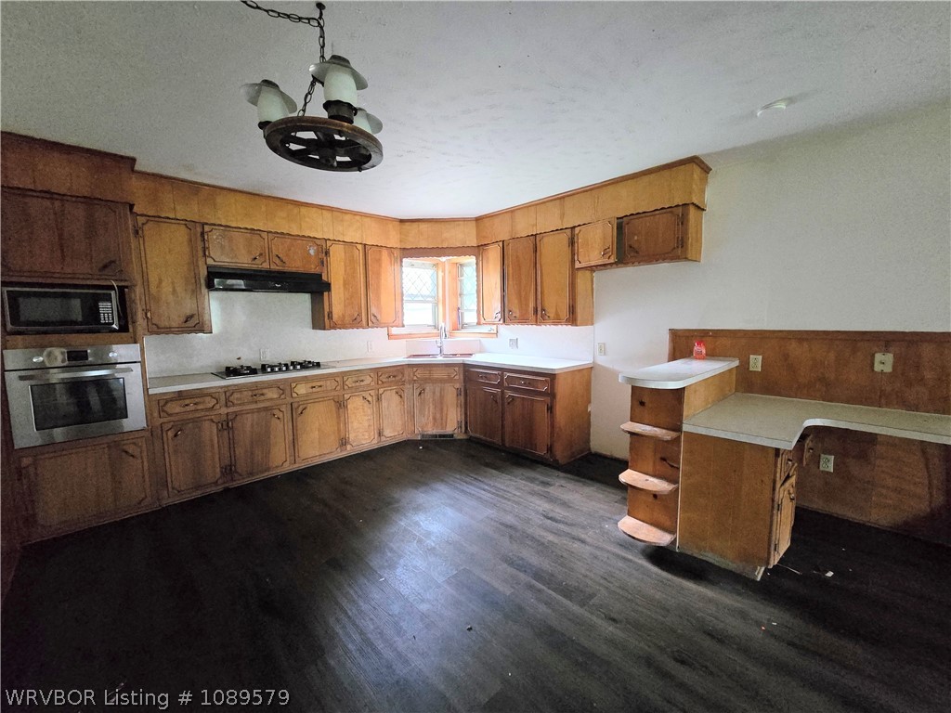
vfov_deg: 89.9
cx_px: 476
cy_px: 356
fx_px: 357
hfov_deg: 106.2
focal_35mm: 13
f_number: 2.2
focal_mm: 2.2
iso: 1600
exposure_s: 1/40
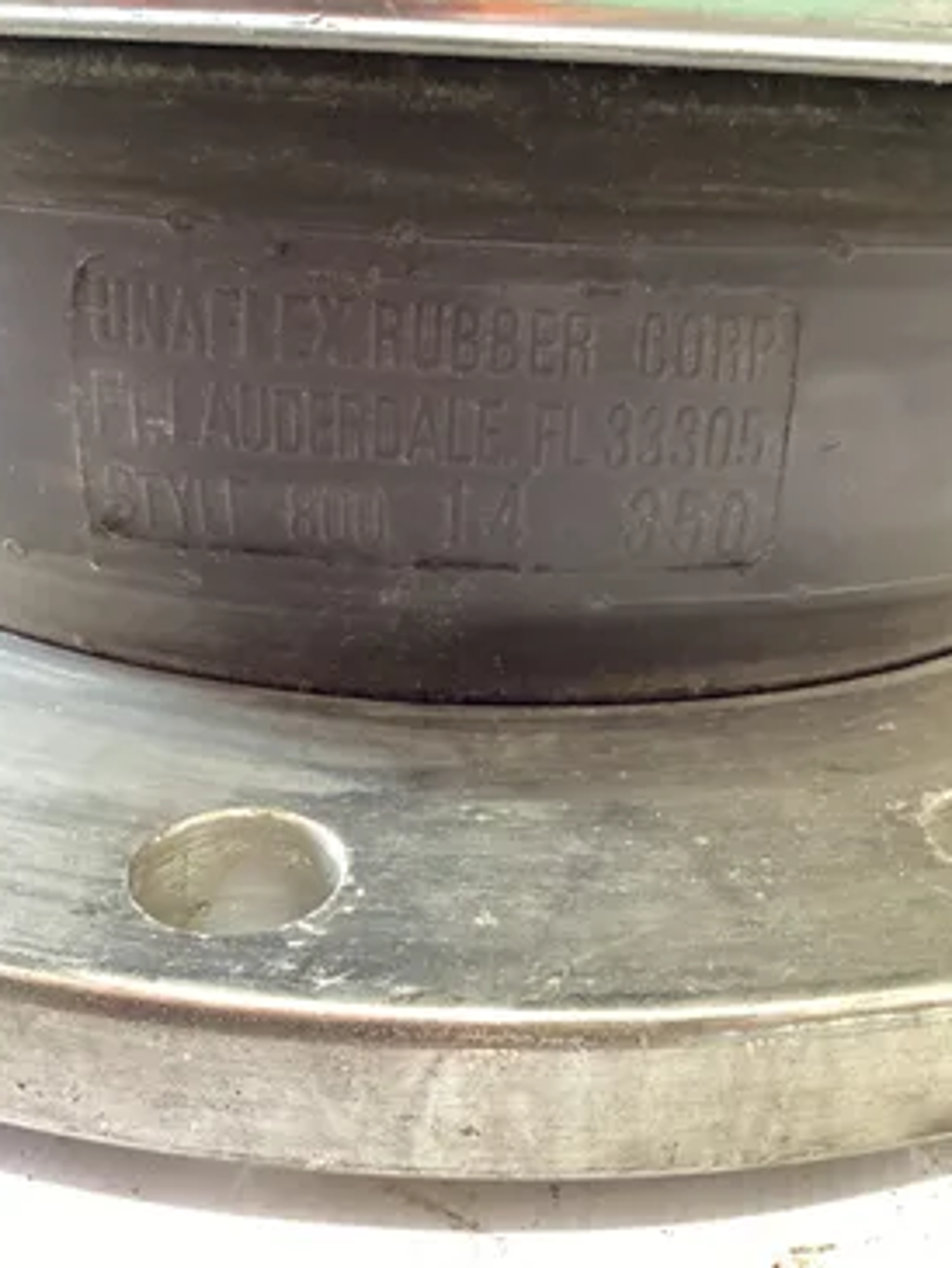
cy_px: 577
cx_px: 473
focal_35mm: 34
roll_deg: -1.6
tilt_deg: -21.4
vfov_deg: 53.9
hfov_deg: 41.8
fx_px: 1246
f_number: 2.4
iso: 500
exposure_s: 1/25
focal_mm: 3.3
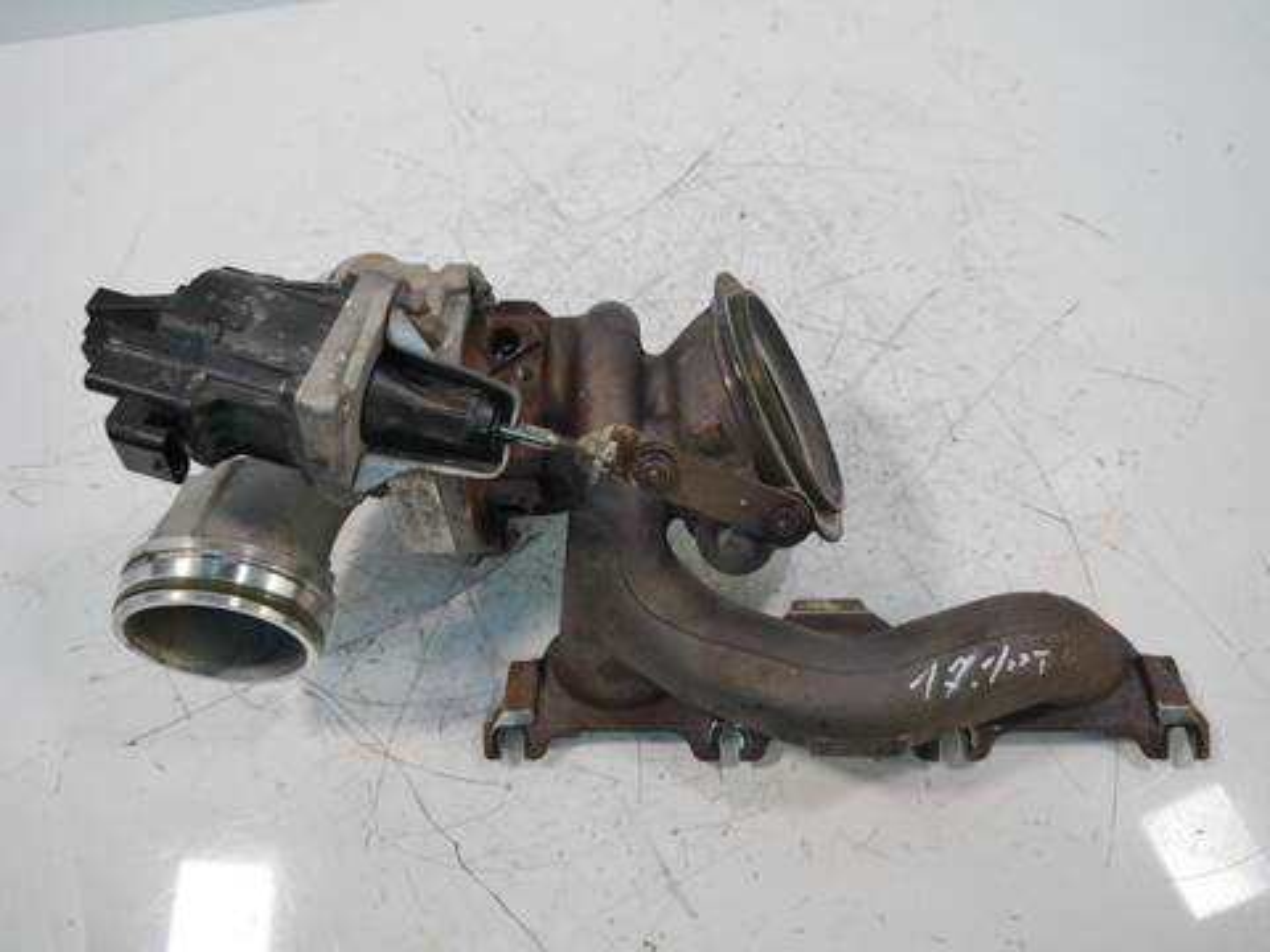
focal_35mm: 28
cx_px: 635
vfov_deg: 49.7
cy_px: 476
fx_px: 1027
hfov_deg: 63.4
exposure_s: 1/60
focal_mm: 14
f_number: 3.5
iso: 320
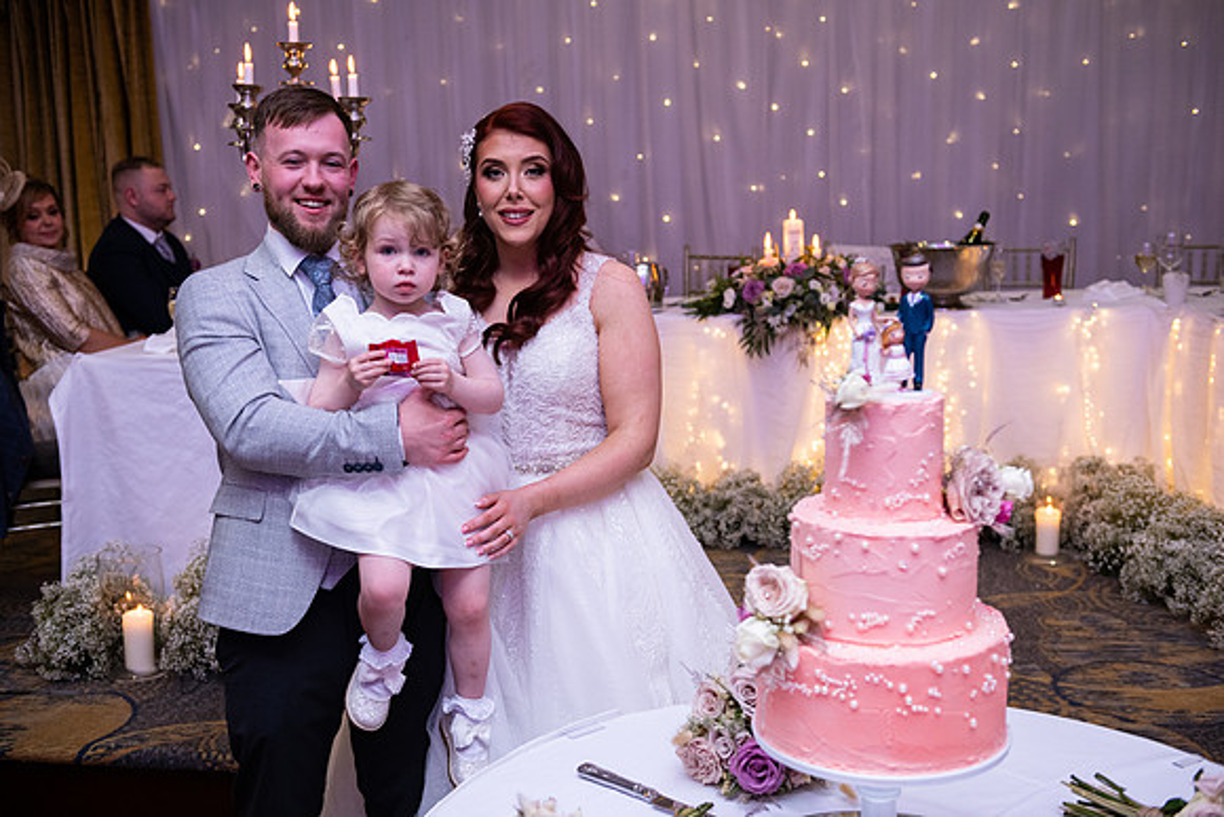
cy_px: 408
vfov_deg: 31.9
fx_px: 1428
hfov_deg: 46.4
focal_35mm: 42
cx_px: 612
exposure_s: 1/160
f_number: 3.5
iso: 640
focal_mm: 42
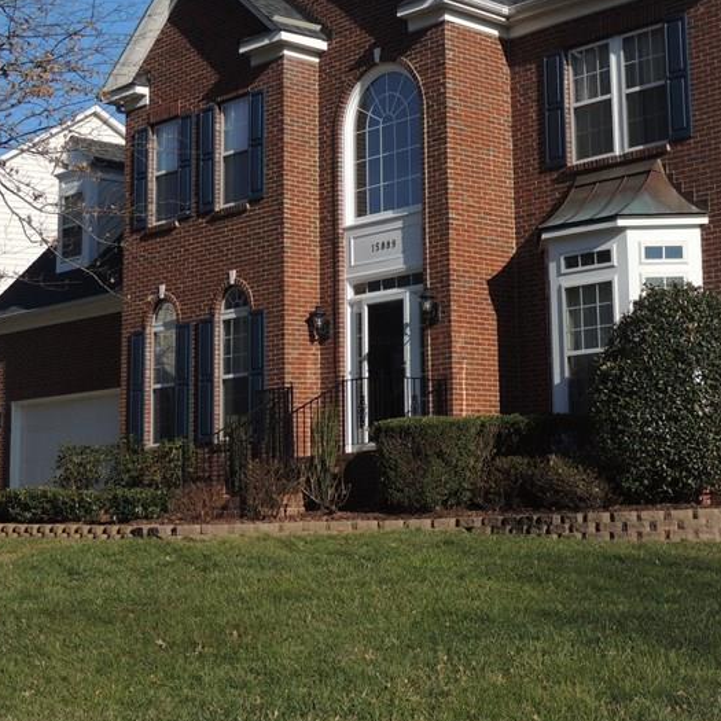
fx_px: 1626
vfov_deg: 24.8
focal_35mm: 69
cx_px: 489
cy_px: 214
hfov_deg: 24.9
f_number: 3.7
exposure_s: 1/1250
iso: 100
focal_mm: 7.1
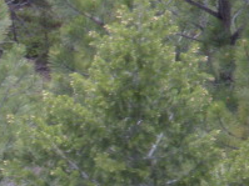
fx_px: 4162
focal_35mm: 579
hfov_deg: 3.4
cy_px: 197
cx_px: -131
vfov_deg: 2.6
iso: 257
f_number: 5.6
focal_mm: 31.5
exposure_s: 1/116
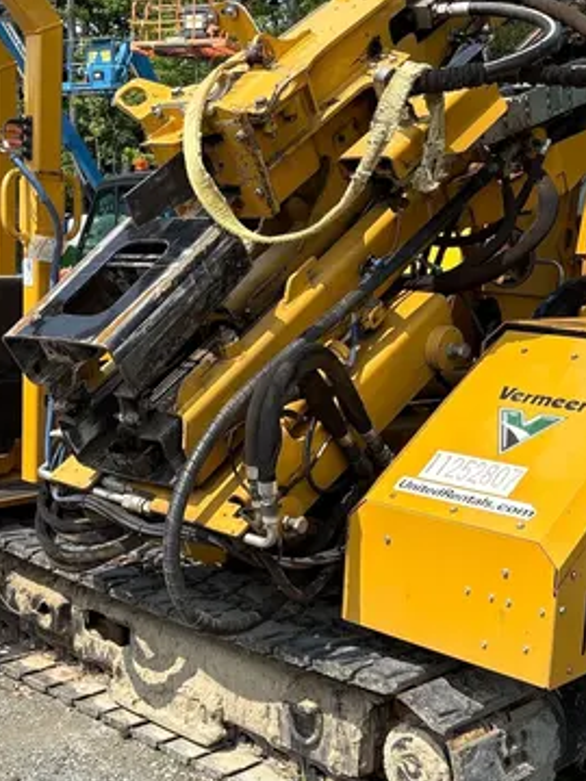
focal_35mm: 53
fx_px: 1196
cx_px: 278
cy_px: 444
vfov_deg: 36.1
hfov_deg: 27.5
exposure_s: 1/2364
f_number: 1.6
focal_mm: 5.96
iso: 50
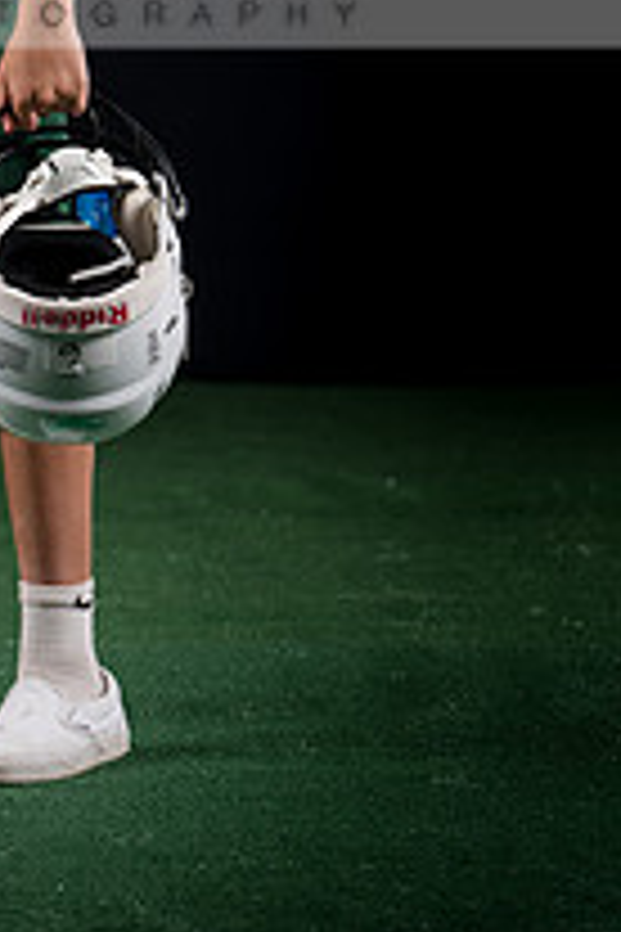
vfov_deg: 9.3
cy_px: -63
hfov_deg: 6.2
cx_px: -32
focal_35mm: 220
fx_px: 5692
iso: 200
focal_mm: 101
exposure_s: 1/125
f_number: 3.5
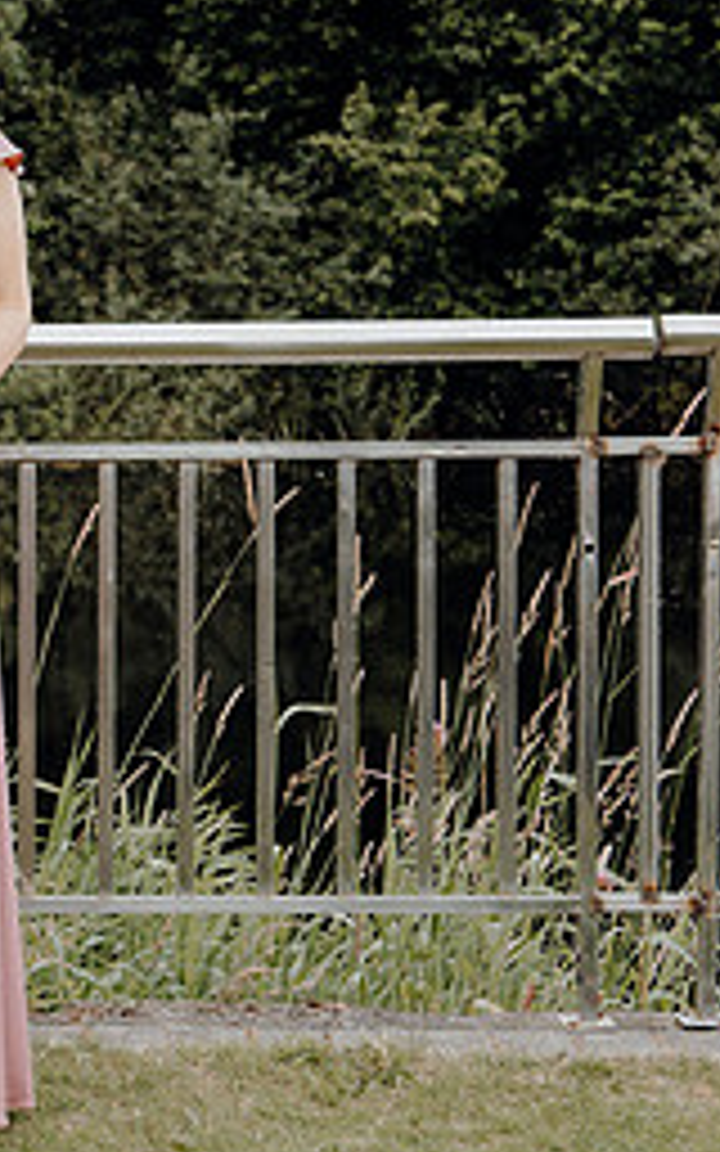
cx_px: -324
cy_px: 430
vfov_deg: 14.8
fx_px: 4427
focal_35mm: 141
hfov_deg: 9.1
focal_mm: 61
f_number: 5.6
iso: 160
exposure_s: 1/160
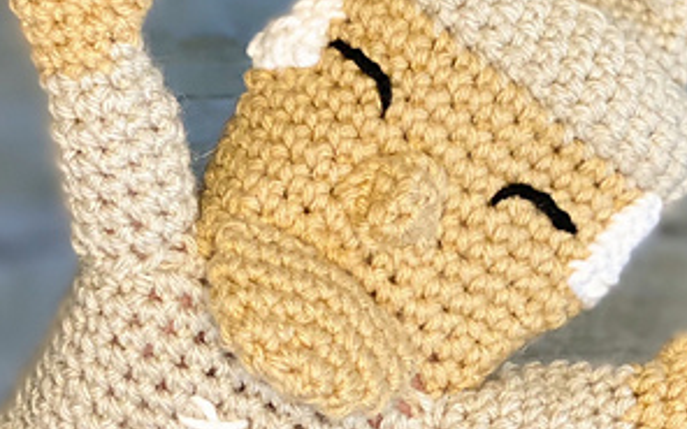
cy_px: 153
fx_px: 2228
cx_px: 462
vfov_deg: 11.0
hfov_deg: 17.5
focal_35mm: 119
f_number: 2
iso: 200
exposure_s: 1/120
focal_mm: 6
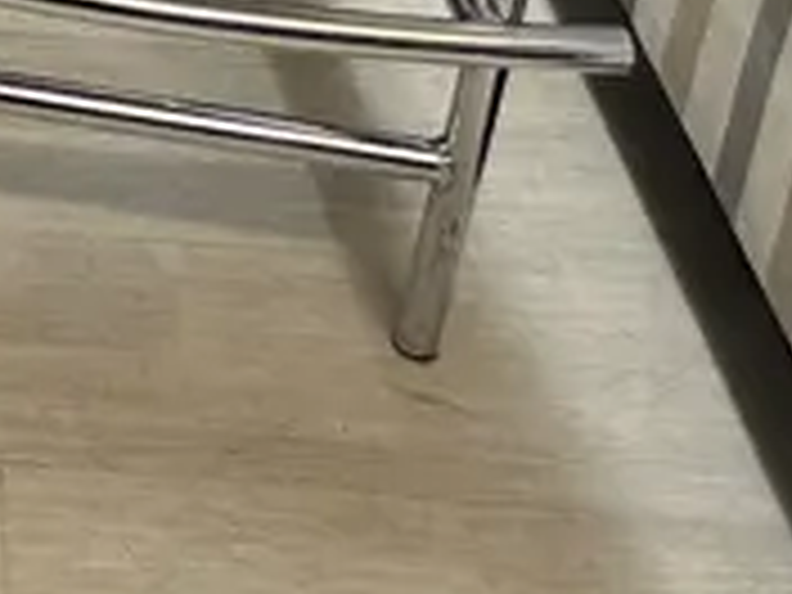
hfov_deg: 11.8
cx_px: -1017
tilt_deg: -24.7
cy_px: -954
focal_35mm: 140
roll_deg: -0.6
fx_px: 3203
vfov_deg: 9.2
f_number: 1.78
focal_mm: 6.86
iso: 200
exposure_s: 1/50
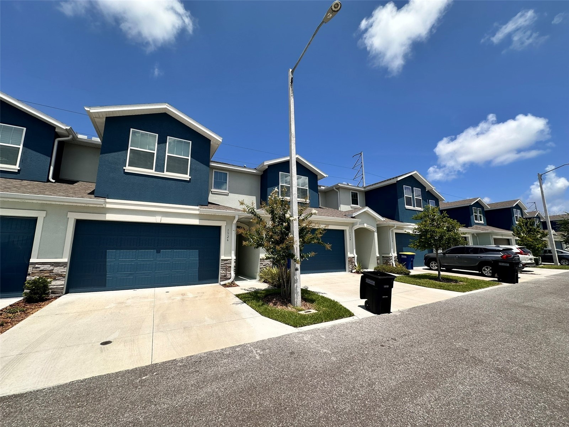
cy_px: 214
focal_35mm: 14
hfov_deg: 102.1
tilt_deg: +10.0
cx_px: 284
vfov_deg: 85.7
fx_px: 230
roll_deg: +0.2
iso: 50
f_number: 2.2
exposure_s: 1/2020
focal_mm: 2.22
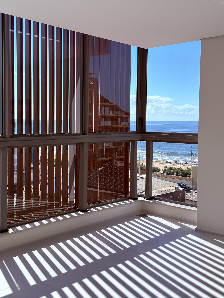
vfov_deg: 42.9
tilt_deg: -2.2
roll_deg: -0.8
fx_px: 380
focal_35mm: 44
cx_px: 100
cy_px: 136
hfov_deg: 32.9
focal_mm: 6.76
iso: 100
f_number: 1.78
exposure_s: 1/4149
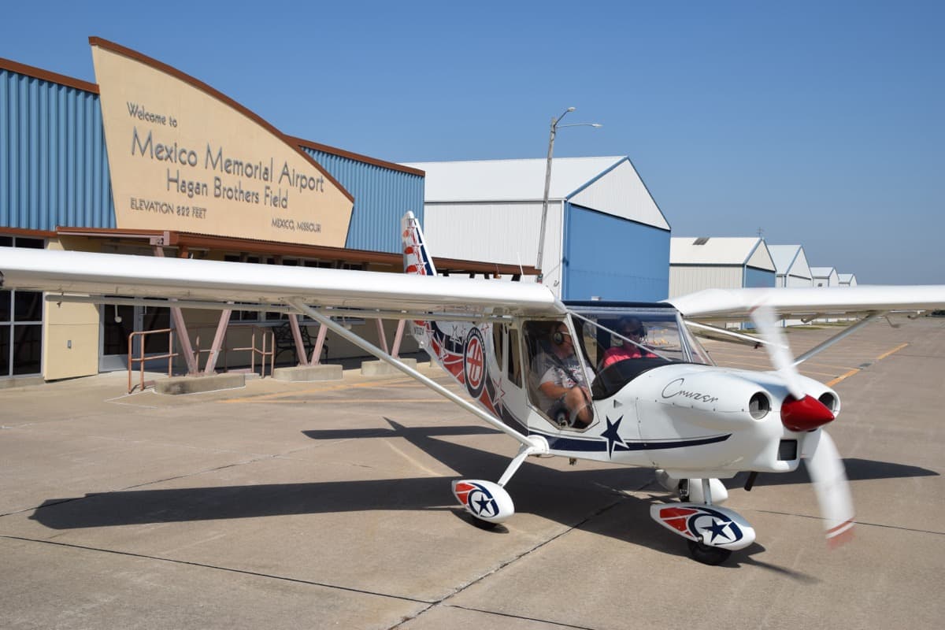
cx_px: 472
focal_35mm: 39
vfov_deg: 34.2
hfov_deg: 49.6
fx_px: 1024
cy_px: 315
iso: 200
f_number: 11
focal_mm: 26
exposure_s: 1/500
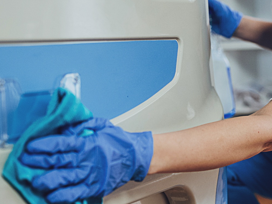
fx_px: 668
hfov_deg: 22.7
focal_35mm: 85
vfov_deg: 17.4
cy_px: 87
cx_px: 218
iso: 500
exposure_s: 1/320
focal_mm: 35
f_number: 1.8
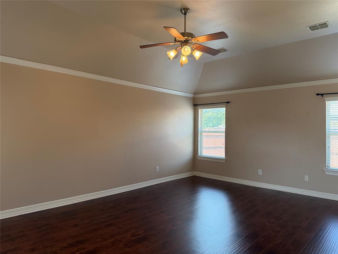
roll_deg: -1.0
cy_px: 127
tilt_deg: +2.6
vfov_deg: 56.8
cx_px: 169
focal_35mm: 24
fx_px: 234
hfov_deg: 71.6
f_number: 1.78
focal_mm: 6.76
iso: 200
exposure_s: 1/139
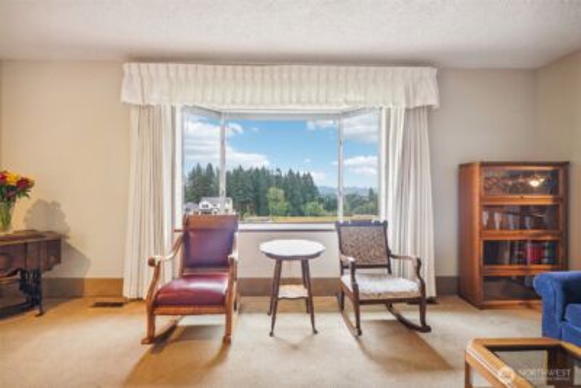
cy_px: 194
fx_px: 258
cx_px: 290
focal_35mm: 16
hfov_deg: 96.7
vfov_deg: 73.8
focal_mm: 16
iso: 400
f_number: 8
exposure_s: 1/25
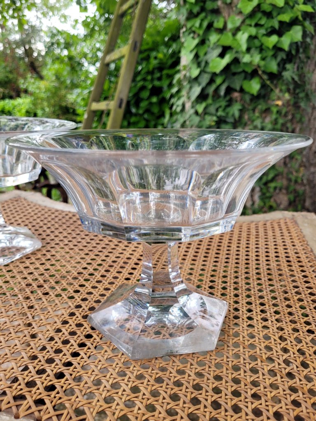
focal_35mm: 26
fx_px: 316
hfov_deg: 53.1
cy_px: 210
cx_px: 158
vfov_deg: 67.3
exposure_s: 1/100
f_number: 1.8
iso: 80
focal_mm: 5.4
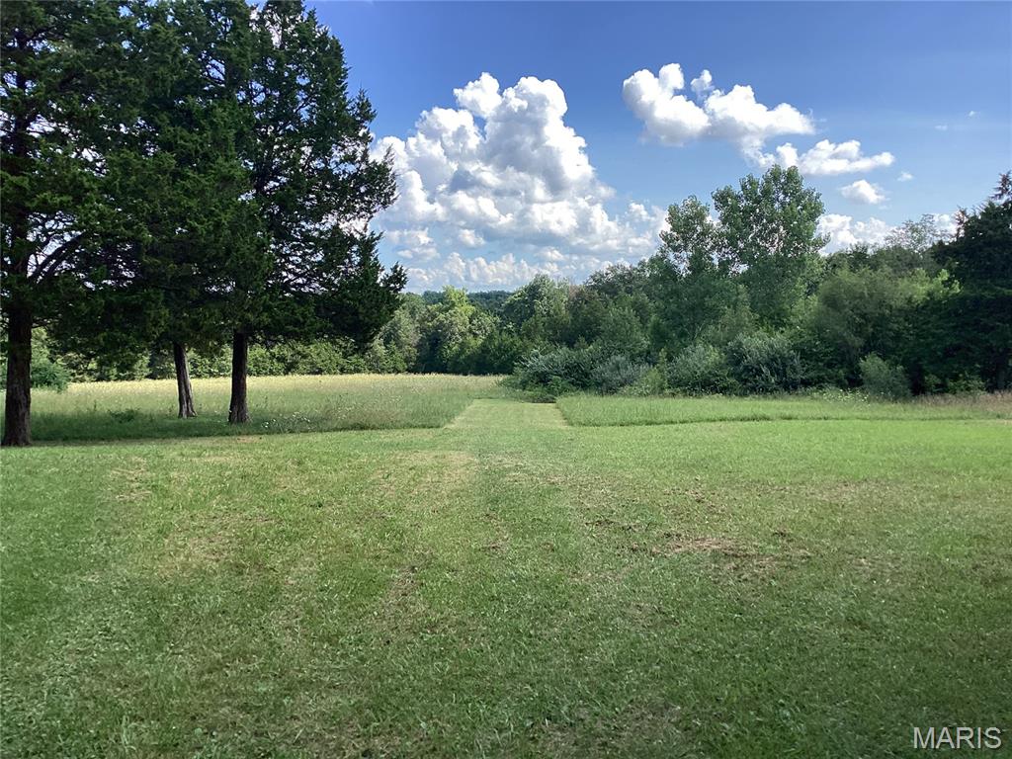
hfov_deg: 58.4
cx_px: 506
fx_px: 906
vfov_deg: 45.4
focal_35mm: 31
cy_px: 380
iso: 25
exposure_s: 1/858
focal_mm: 3.3
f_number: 2.4
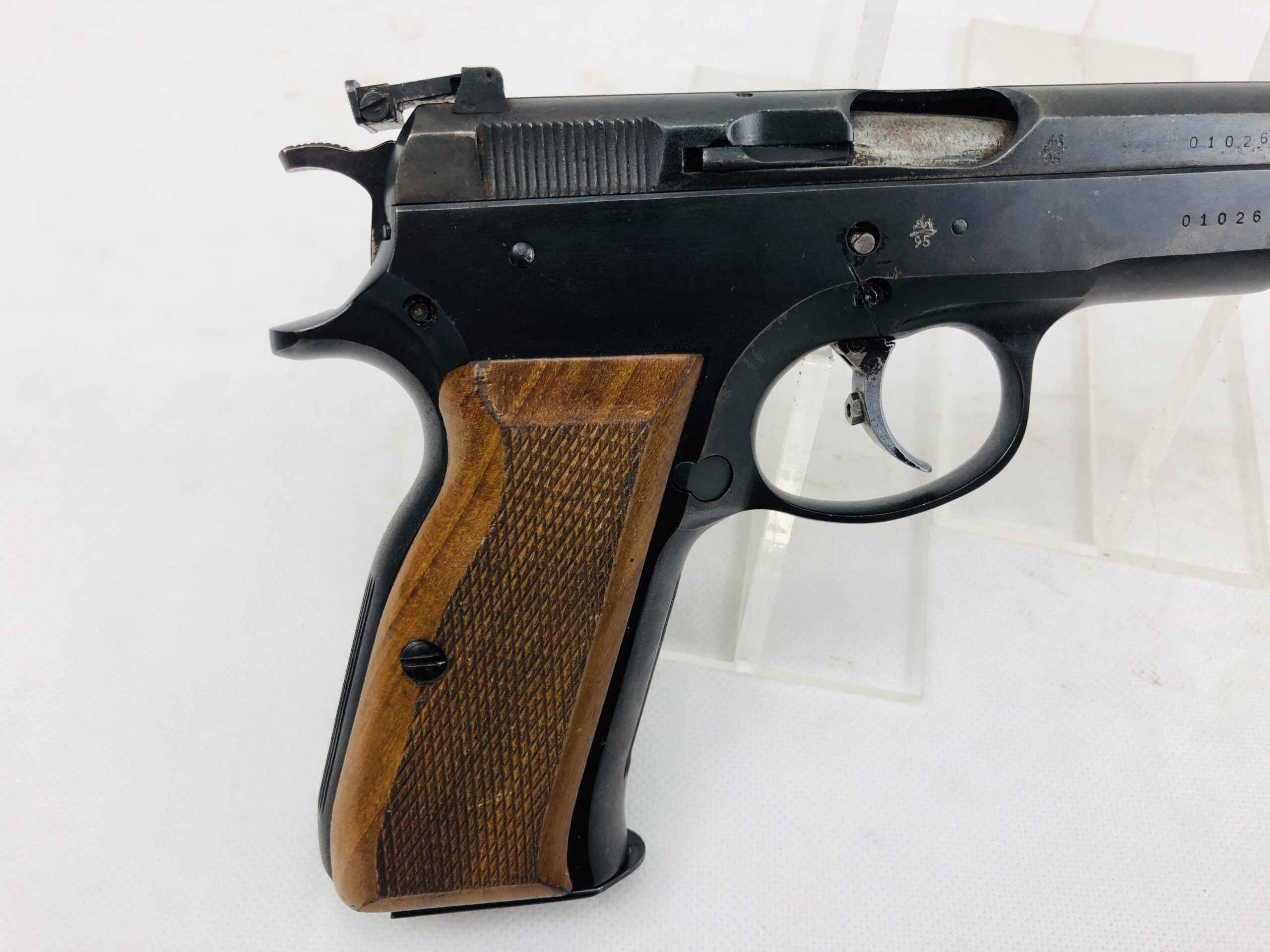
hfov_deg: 63.4
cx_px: 635
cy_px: 476
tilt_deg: -56.7
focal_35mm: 28
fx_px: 1027
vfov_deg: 49.7
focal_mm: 3.99
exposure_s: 1/100
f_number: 1.8
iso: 40
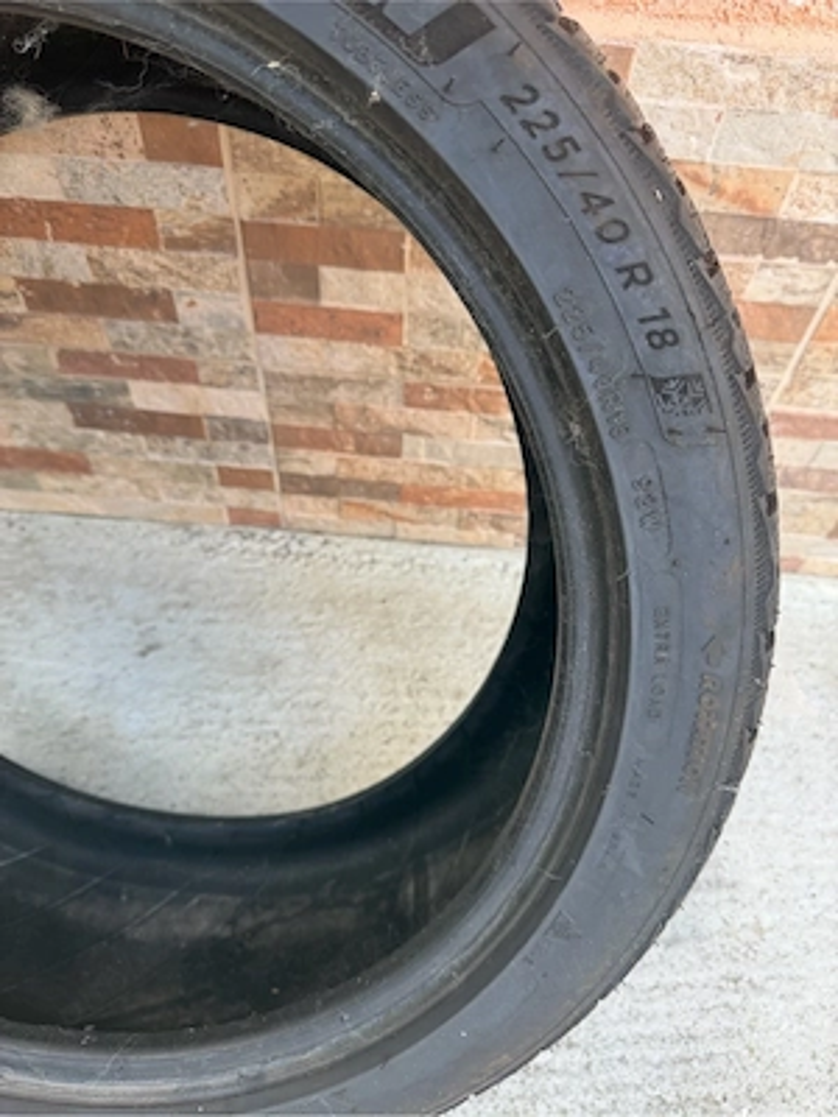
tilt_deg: -54.1
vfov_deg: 71.6
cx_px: 419
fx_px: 775
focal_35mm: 24
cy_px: 558
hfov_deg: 56.8
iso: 125
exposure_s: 1/121
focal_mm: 6.76
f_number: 1.78
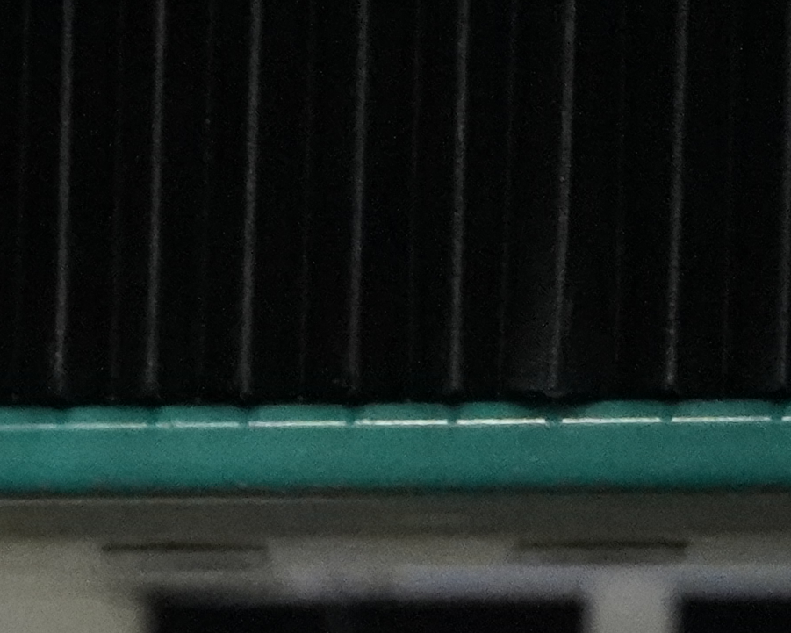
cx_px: -1791
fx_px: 6439
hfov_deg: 6.3
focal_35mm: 275
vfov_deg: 5.5
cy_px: 1471
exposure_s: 1/125
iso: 16000
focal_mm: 44
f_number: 5.6
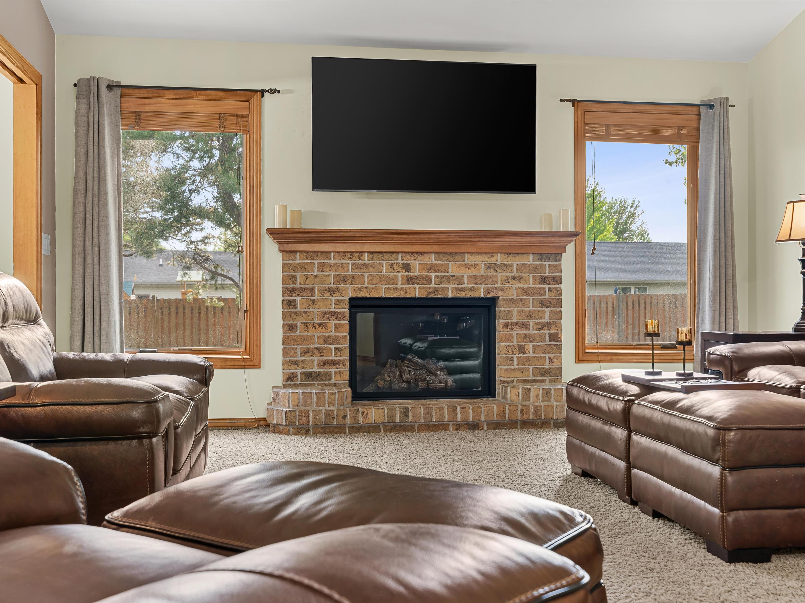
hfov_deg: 49.0
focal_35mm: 38
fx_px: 884
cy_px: 302
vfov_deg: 37.7
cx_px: 400
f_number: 8
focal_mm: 35
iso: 100
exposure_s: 1
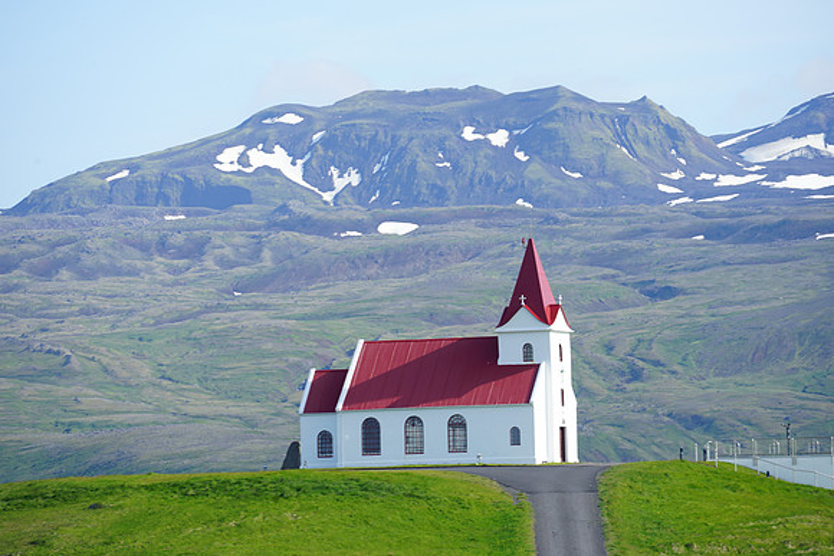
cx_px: 417
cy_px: 278
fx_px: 6951
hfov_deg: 6.9
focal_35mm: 300
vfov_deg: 4.6
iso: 100
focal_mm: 300
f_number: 10
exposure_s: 1/80
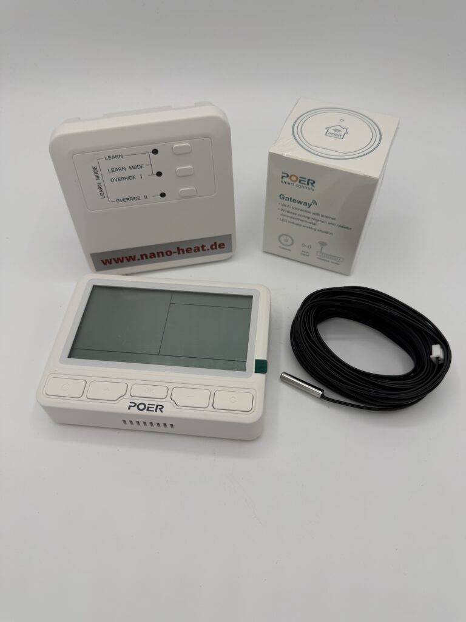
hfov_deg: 56.8
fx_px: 431
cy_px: 311
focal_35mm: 24
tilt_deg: -55.7
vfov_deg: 71.6
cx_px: 233
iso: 80
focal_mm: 6.76
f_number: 1.78
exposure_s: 1/3759
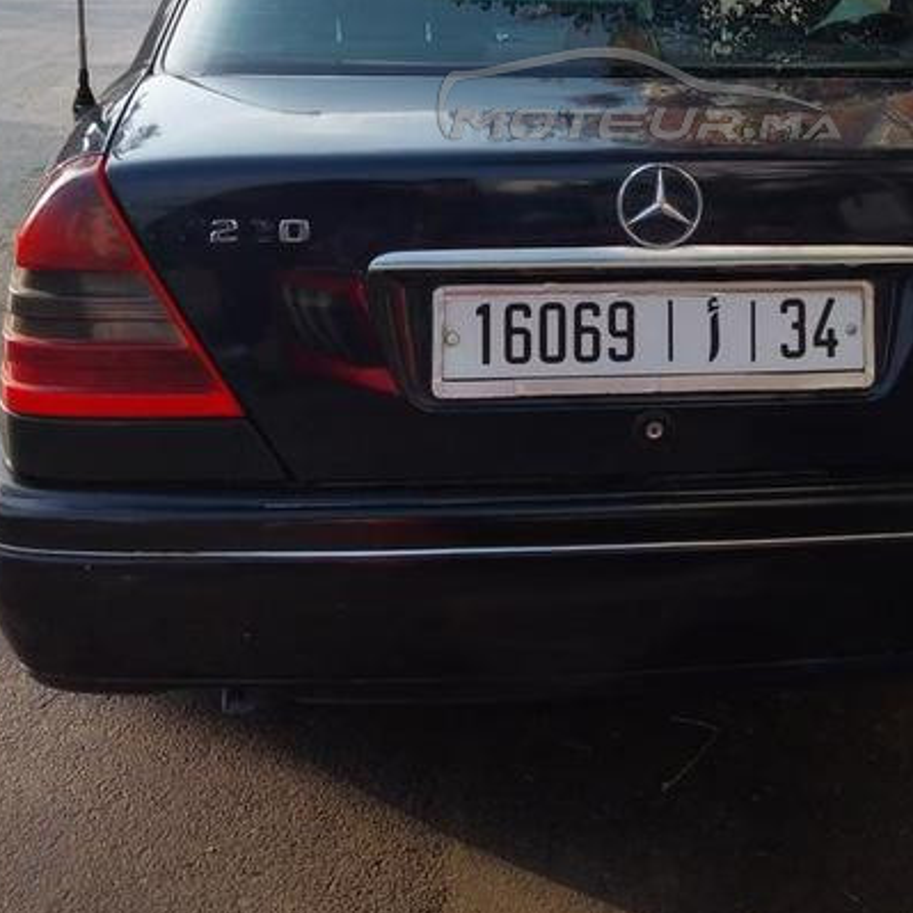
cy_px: 93
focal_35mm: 50
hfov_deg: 33.6
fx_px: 1492
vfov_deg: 32.4
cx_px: 638
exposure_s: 1/417
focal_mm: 4
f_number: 1.8
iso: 25
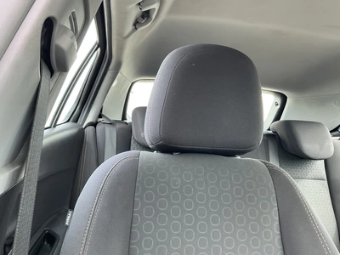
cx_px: 170
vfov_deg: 49.7
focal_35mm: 28
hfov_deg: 63.4
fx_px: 275
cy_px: 128
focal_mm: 3
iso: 64
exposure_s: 1/95
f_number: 1.8
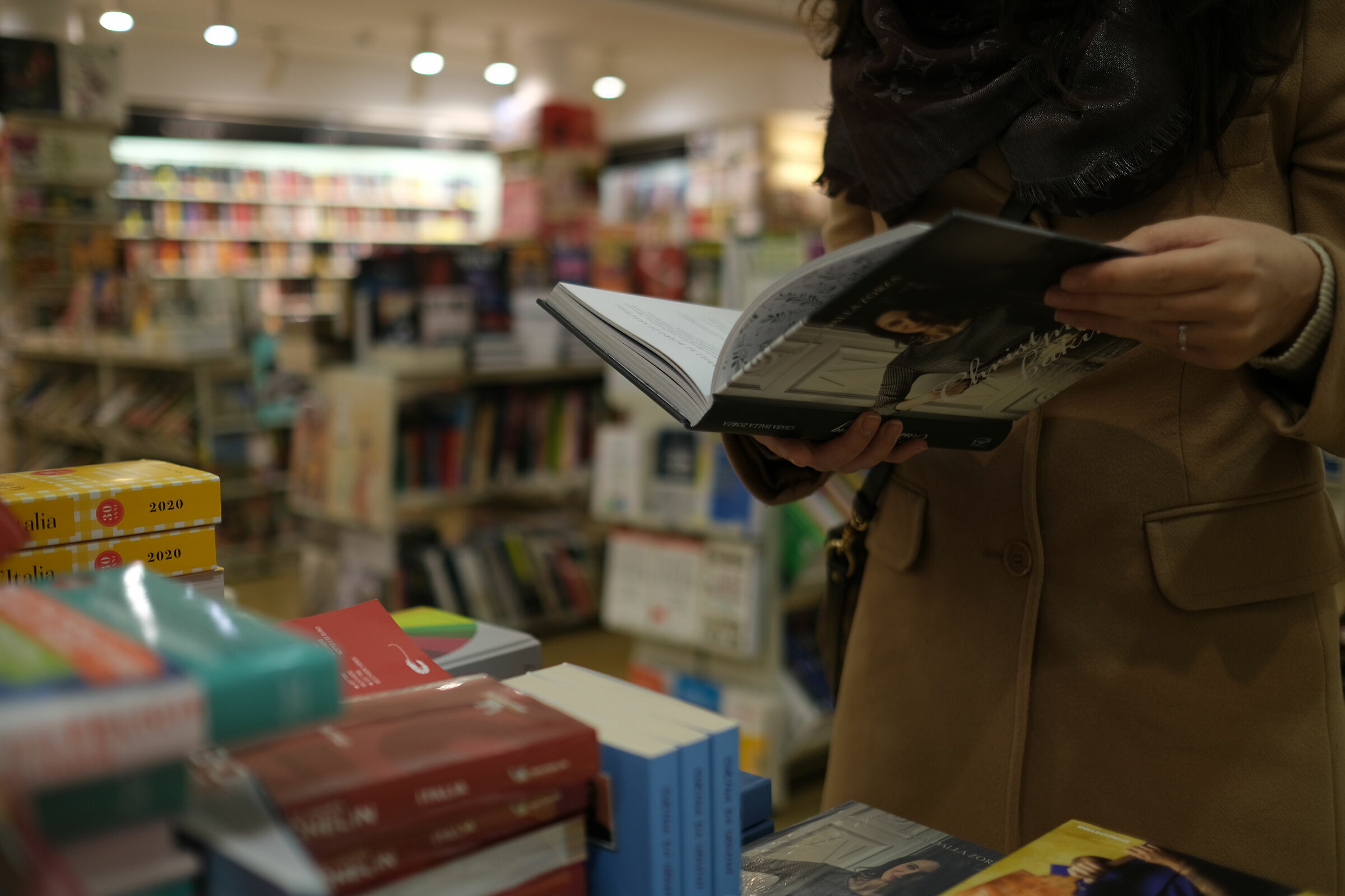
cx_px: 672
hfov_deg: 54.4
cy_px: 448
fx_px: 1308
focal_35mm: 35
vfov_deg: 37.9
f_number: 1.4
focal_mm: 23
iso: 160
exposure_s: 1/120
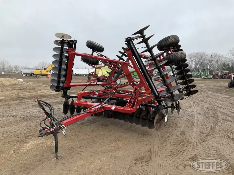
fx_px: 196
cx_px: 117
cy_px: 88
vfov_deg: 48.2
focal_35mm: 29
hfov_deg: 61.7
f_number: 1.8
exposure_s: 1/1144
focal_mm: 3
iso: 25
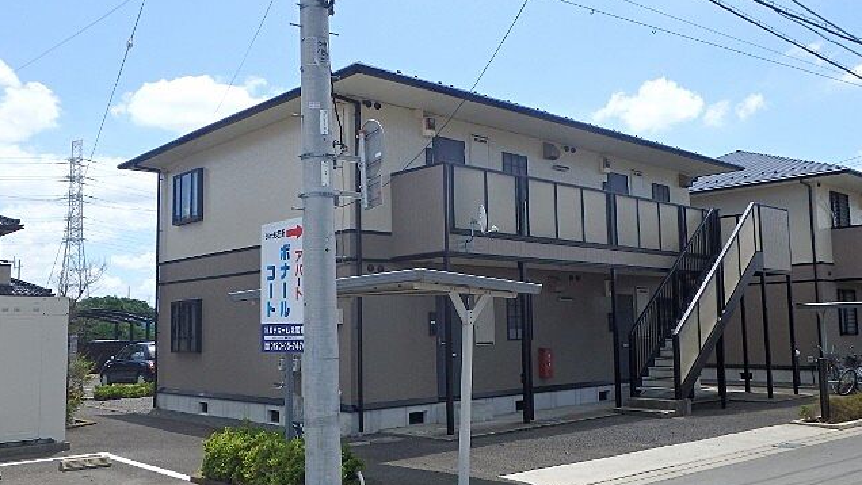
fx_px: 777
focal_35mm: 34
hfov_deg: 58.0
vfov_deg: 34.7
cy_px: 253
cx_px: 431
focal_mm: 5.6
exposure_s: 1/640
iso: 125
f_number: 4.7
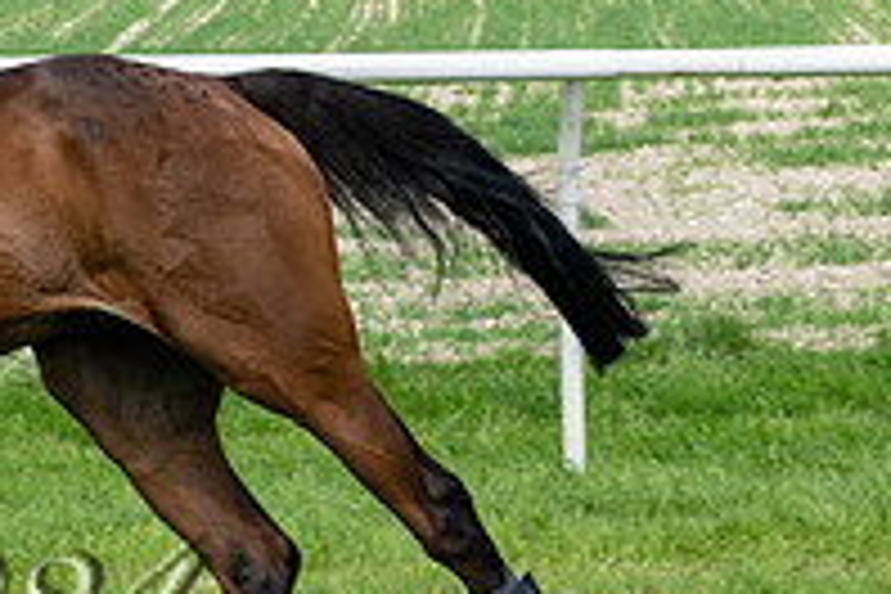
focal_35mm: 239
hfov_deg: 8.5
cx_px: -344
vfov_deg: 5.7
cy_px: 302
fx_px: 5915
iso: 200
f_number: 5.6
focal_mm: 70
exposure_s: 1/1000
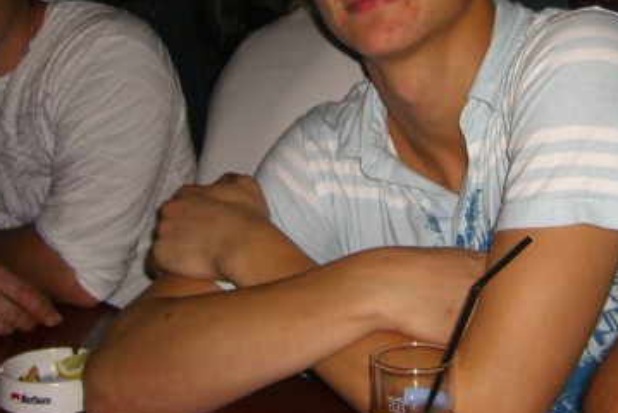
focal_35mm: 66
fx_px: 1134
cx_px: 437
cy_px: 81
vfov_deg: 20.4
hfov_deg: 30.1
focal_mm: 7.9
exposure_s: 1/60
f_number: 2.8
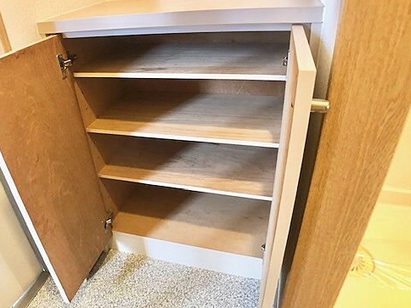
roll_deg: +8.1
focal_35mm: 37
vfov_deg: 38.7
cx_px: 165
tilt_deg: -32.5
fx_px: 439
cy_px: 155
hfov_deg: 49.8
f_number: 1.8
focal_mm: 3.99
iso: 100
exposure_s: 1/13
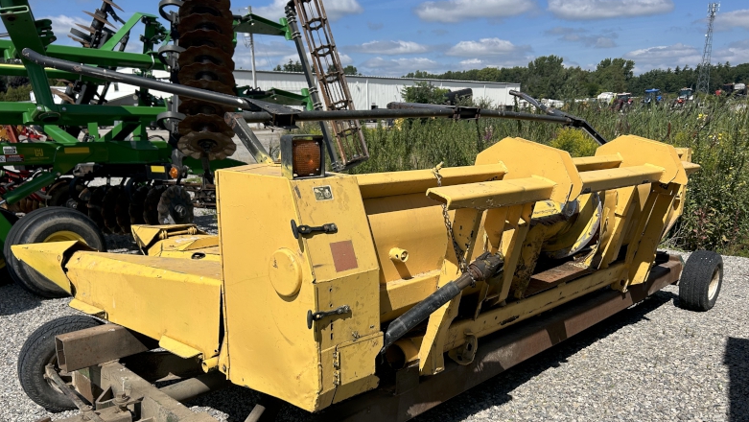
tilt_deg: -15.2
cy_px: 277
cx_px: 373
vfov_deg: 39.8
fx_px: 576
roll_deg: +0.8
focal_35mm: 29
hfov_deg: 66.0
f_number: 1.5
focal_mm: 5.7
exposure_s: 1/6579
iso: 50
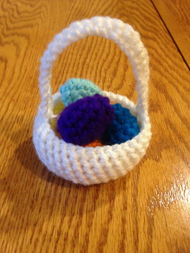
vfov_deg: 55.4
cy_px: 126
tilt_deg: -45.5
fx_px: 242
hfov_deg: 42.9
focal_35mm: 33
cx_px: 95
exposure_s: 1/20
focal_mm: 4.12
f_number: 2.4
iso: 200
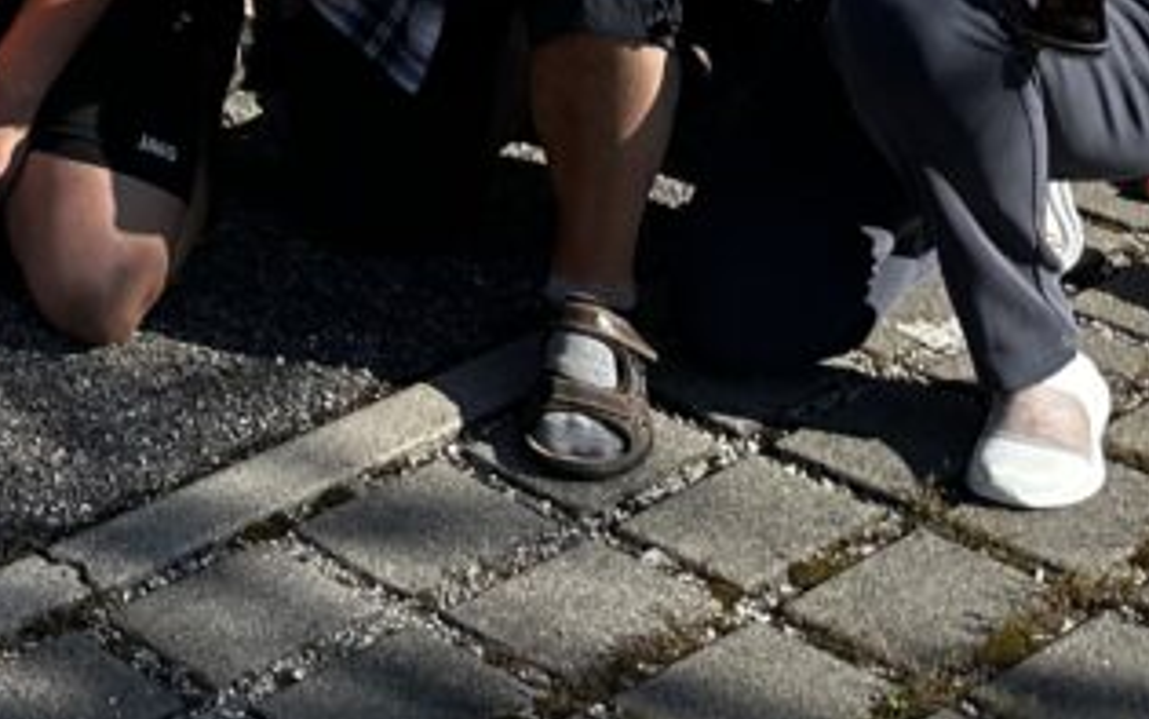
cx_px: -660
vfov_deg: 11.6
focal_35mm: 97
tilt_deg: -1.7
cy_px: -876
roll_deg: +0.0
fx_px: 3038
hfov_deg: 18.5
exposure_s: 1/3247
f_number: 1.78
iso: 80
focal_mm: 6.86
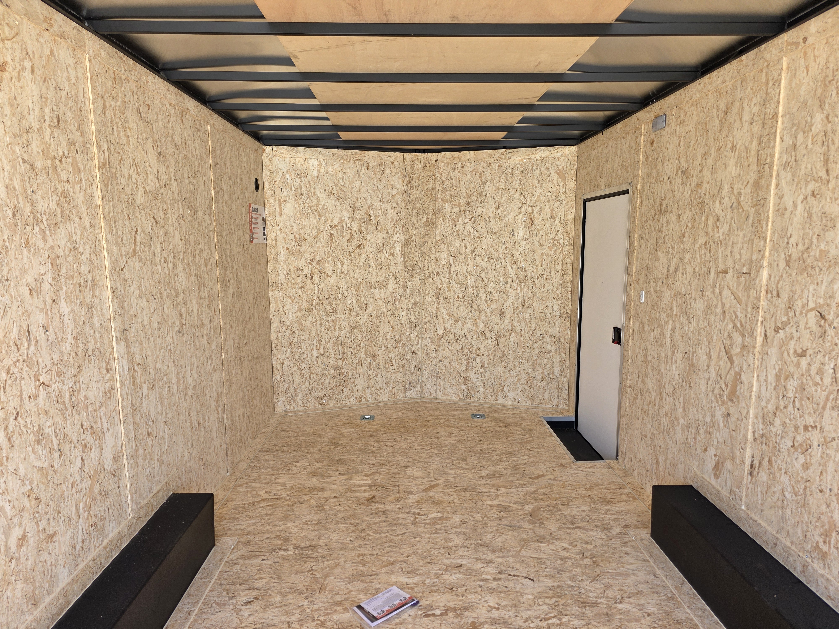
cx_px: 420
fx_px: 557
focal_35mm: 23
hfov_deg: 73.9
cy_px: 314
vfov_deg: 58.9
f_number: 1.7
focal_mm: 6.3
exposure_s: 1/180
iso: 32
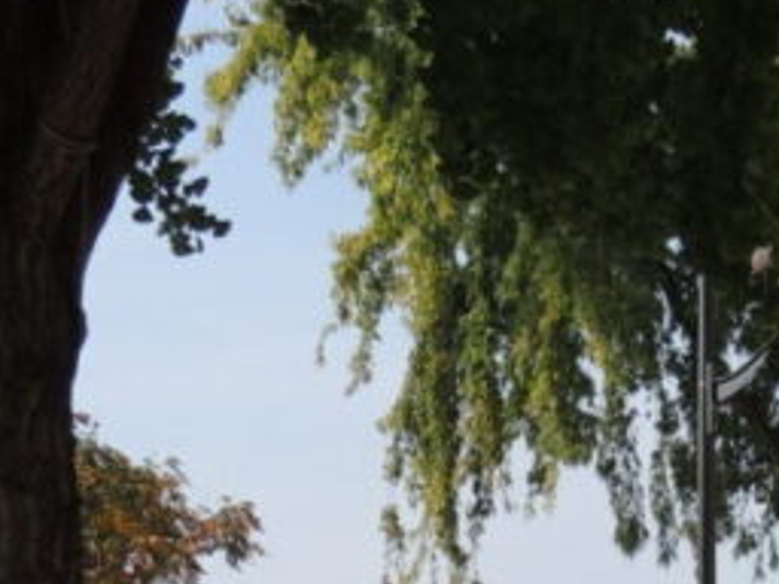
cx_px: 752
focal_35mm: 140
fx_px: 3151
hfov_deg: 13.9
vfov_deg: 10.2
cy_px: 928
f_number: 3.3
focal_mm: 6.2
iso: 100
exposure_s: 1/1250
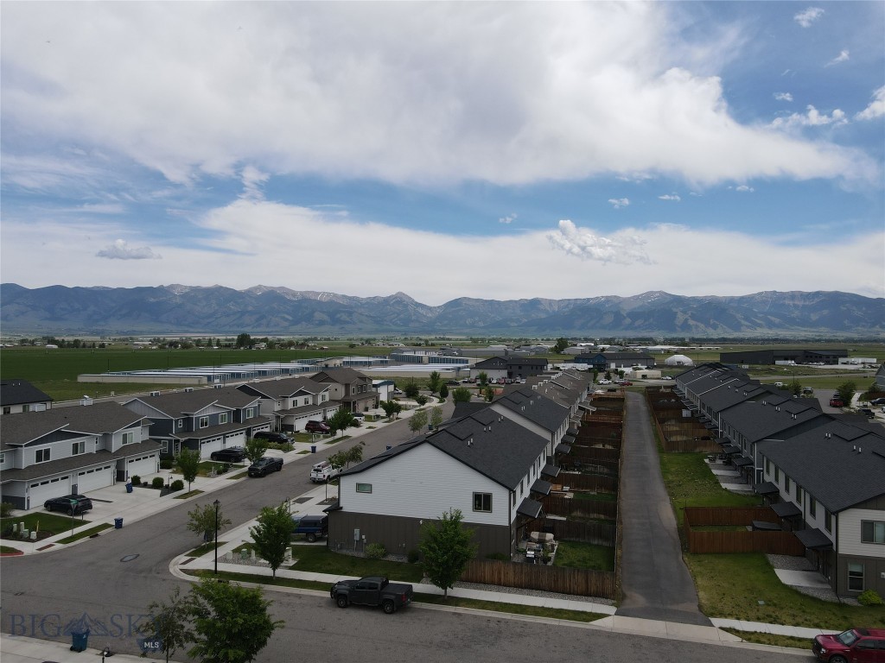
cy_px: 332
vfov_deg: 56.8
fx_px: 614
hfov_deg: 71.6
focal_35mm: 24
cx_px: 442
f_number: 2.8
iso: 100
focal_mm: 4.5
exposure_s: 1/1000
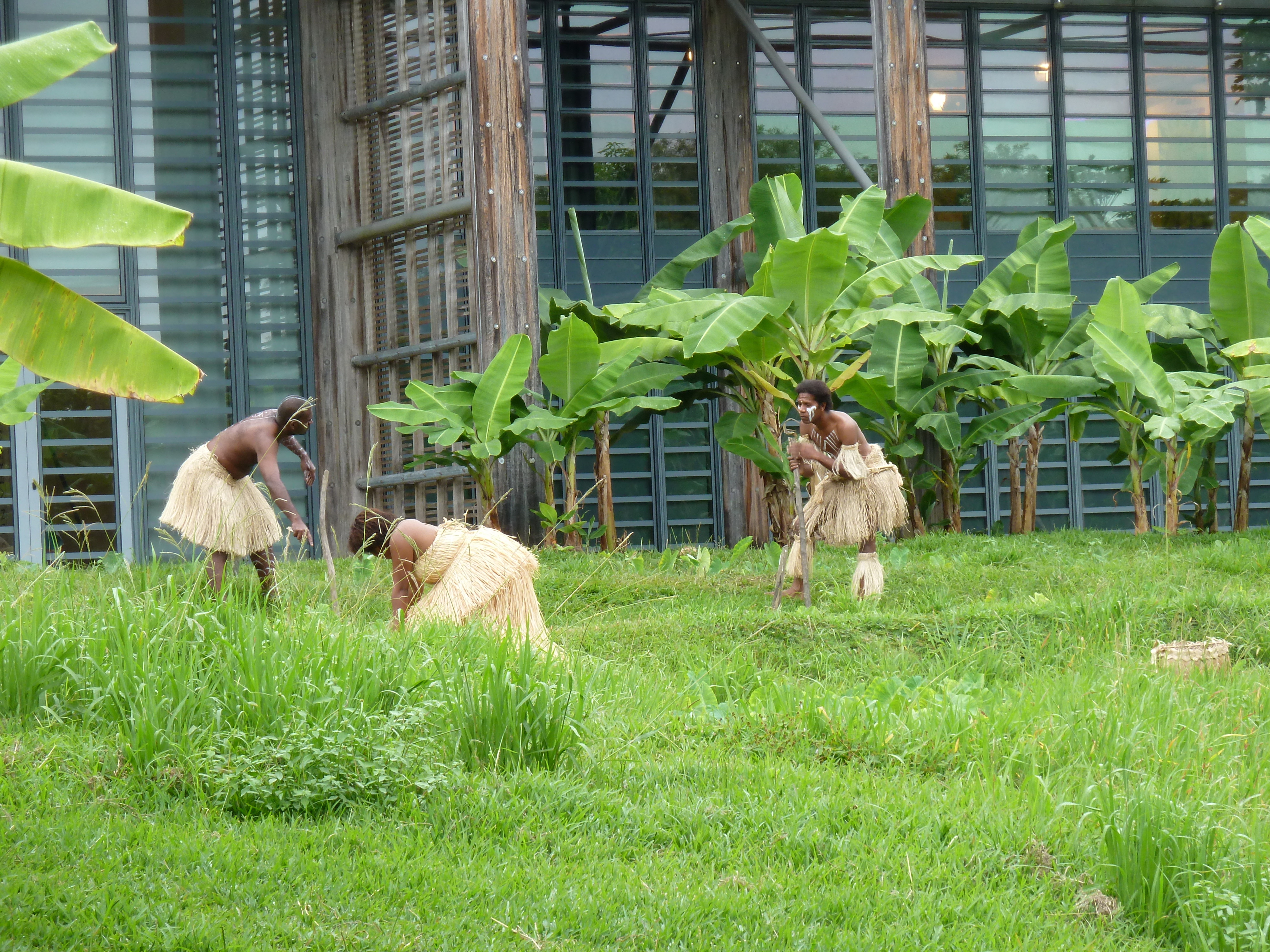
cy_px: 476
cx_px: 635
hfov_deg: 15.4
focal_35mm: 128
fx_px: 4696
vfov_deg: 11.6
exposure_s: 1/40
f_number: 4.4
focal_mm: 21
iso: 125
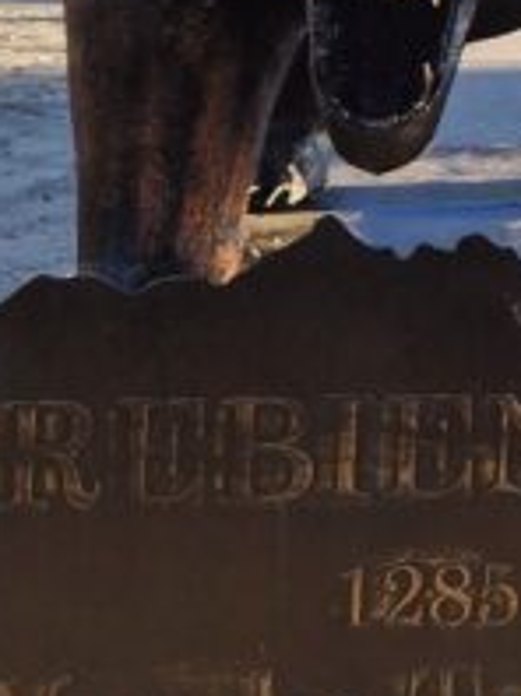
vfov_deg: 15.6
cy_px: -271
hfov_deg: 11.5
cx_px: 940
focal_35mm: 119
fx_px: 2393
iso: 50
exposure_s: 1/286
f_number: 1.8
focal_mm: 5.4
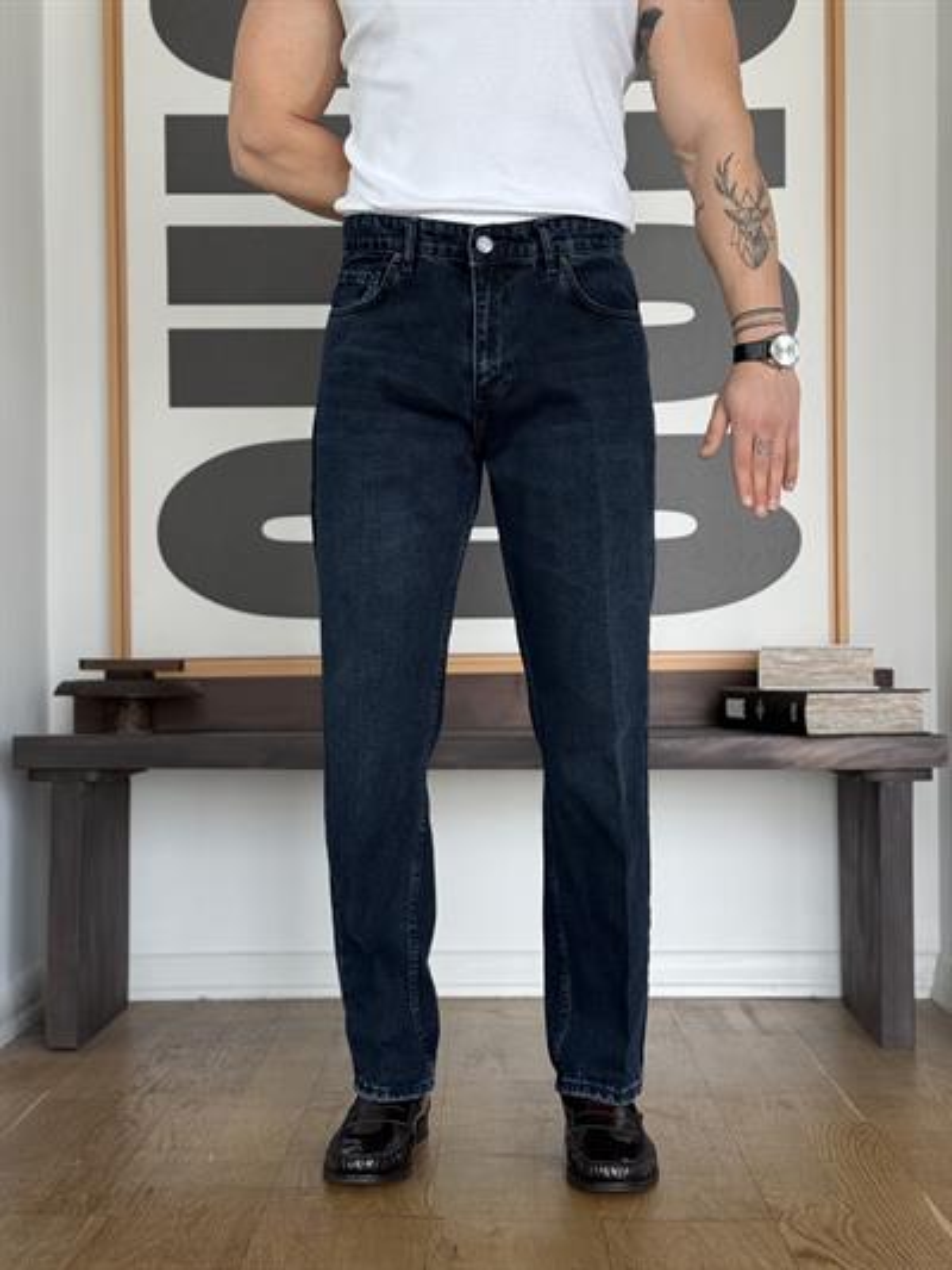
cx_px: 476
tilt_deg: +0.7
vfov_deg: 39.6
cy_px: 635
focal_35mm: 48
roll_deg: +0.3
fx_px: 1759
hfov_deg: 30.3
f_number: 1.78
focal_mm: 6.76
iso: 125
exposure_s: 1/242
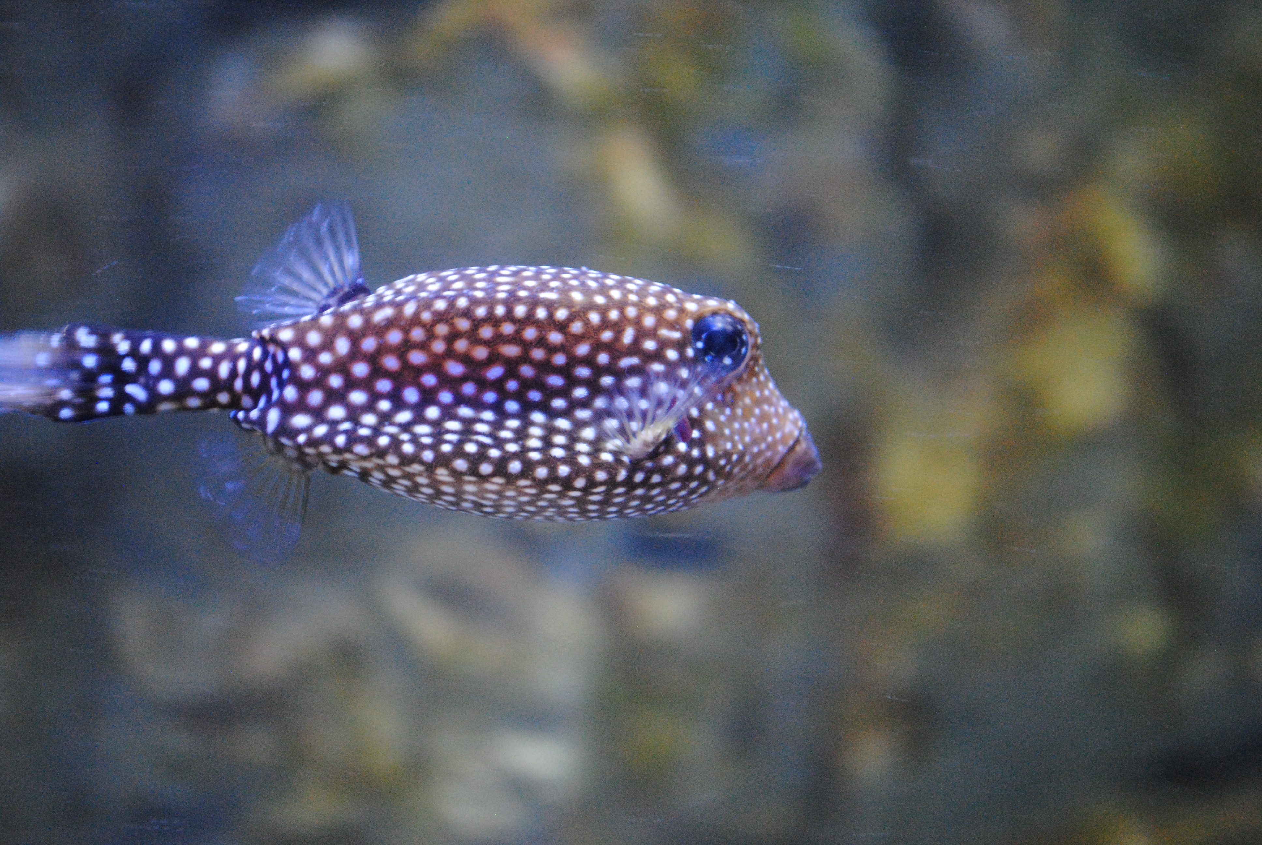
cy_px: 422
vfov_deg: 19.8
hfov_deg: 29.2
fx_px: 2422
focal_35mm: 69
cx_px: 631
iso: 1600
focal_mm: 46
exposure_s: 1/25
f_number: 5.3
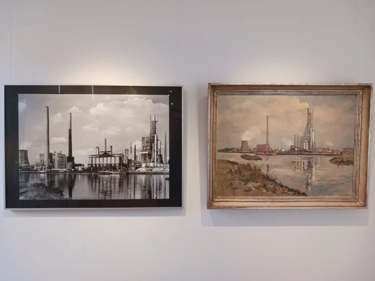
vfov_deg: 51.4
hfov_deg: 65.3
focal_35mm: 27
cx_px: 188
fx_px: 292
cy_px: 140
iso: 200
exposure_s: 1/33.3
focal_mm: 4
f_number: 1.8
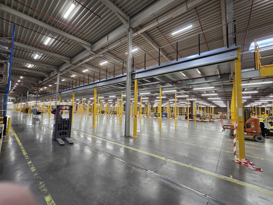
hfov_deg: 106.2
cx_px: 136
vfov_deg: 89.9
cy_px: 102
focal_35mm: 13
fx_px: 103
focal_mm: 2.2
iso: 160
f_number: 2.2
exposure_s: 1/50
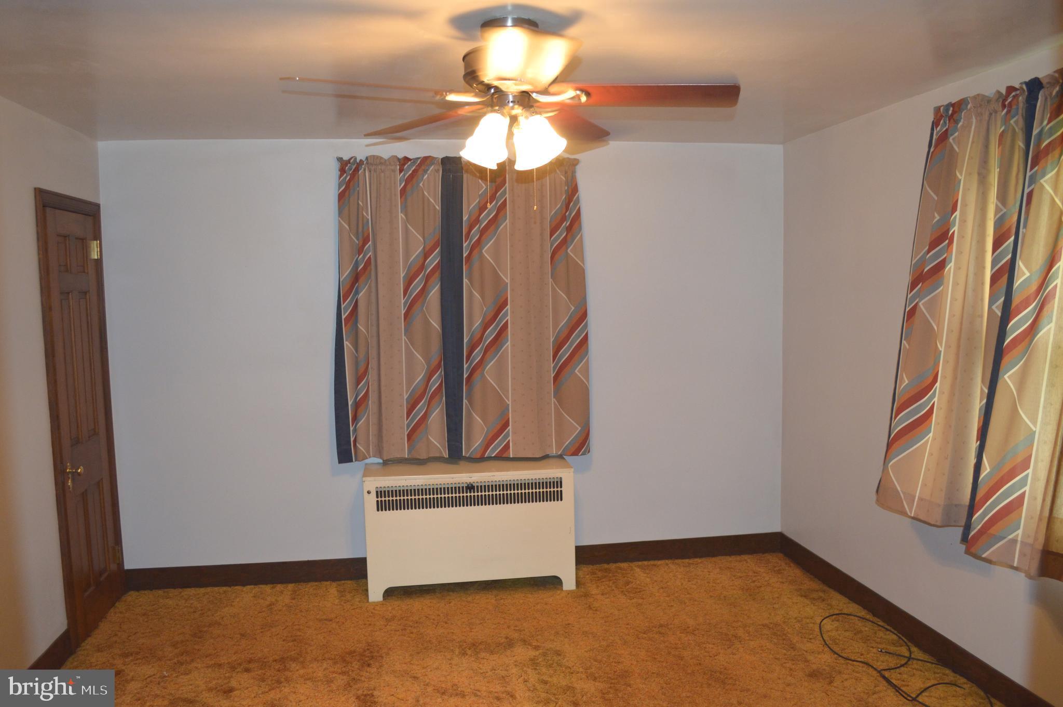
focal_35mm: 27
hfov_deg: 67.4
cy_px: 354
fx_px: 796
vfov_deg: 47.8
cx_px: 532
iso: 800
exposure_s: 1/60
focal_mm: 18
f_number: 3.5
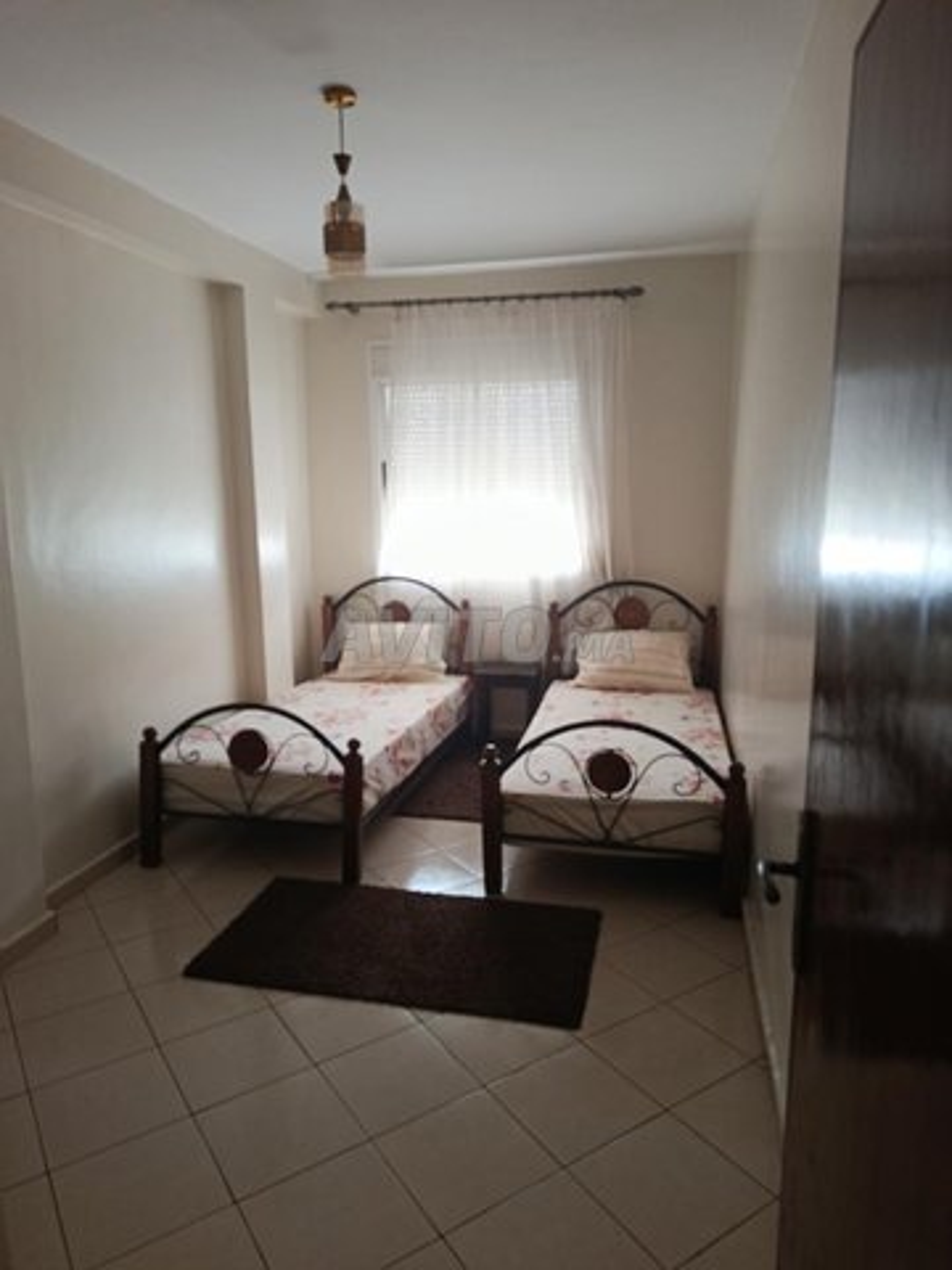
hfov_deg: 56.8
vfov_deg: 71.6
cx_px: 476
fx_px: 880
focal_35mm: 24
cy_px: 635
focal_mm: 5.24
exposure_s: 1/50
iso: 1165
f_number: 1.7
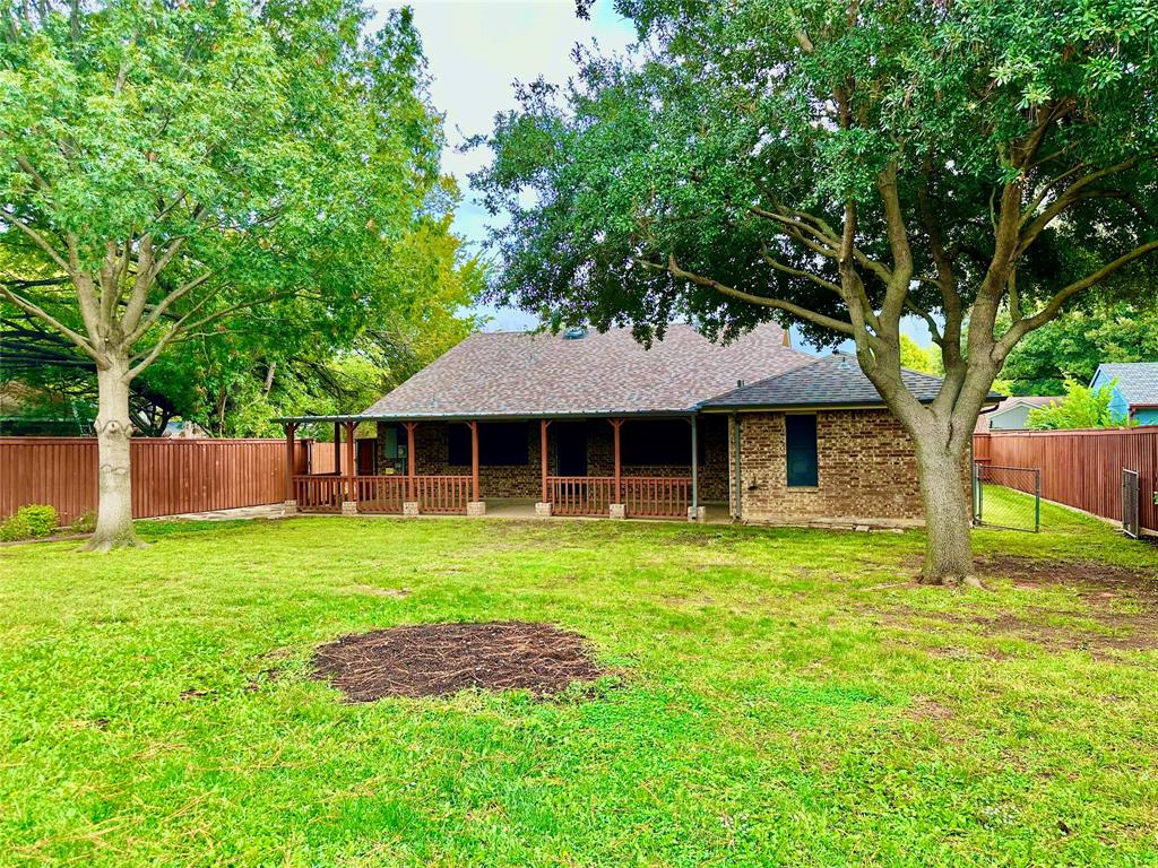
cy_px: 434
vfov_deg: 56.8
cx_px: 579
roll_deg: +0.3
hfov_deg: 71.6
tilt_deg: -0.6
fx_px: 803
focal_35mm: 24
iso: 80
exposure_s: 1/409
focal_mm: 6.86
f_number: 1.78
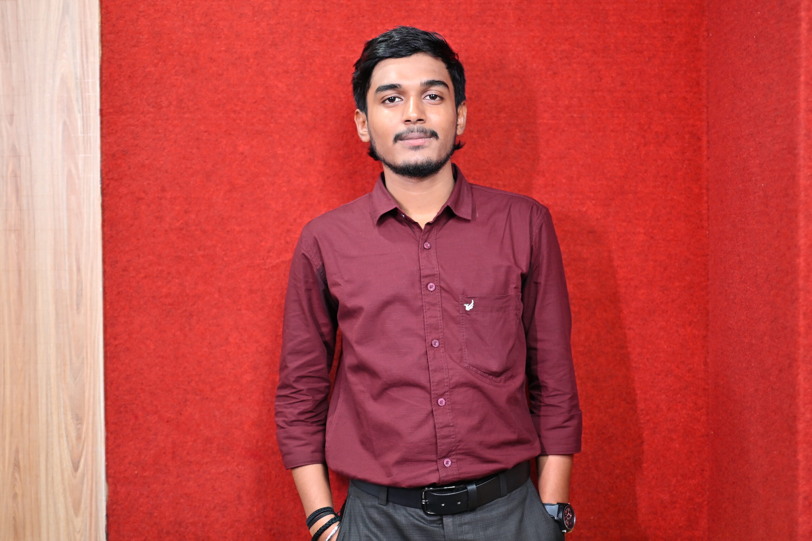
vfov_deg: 26.0
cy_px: 270
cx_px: 406
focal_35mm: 52
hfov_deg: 38.2
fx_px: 1173
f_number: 1.4
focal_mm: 35
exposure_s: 1/100
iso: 160
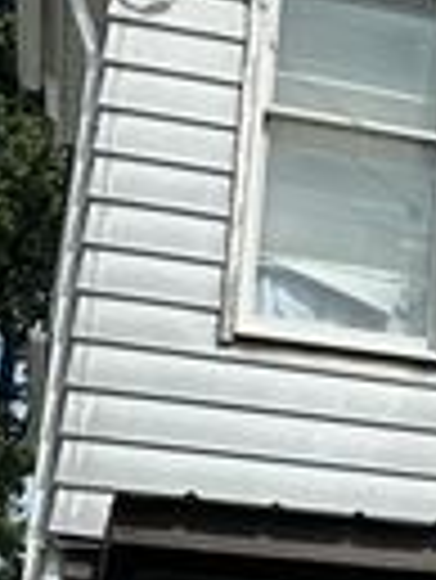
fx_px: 2079
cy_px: 506
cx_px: 899
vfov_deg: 15.7
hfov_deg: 10.8
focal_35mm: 124
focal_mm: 6.86
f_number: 1.78
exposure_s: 1/7042
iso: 80
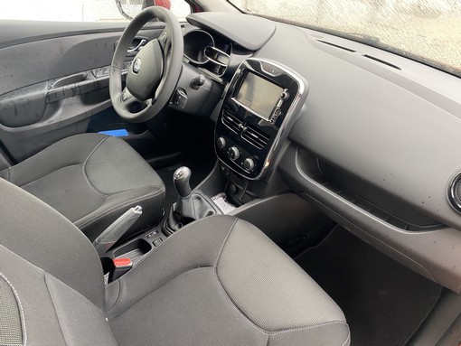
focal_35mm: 26
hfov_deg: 67.3
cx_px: 230
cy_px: 173
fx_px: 346
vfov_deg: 53.1
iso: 125
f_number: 1.8
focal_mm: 4.25
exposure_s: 1/98
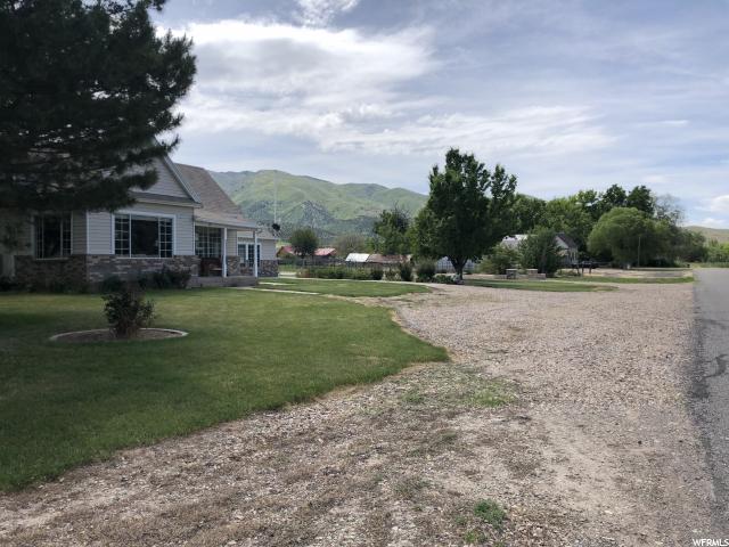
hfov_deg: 63.4
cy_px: 274
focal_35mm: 28
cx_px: 364
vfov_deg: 49.7
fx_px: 590
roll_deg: +1.0
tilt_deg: +0.2
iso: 20
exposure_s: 1/2525
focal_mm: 4
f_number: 1.8
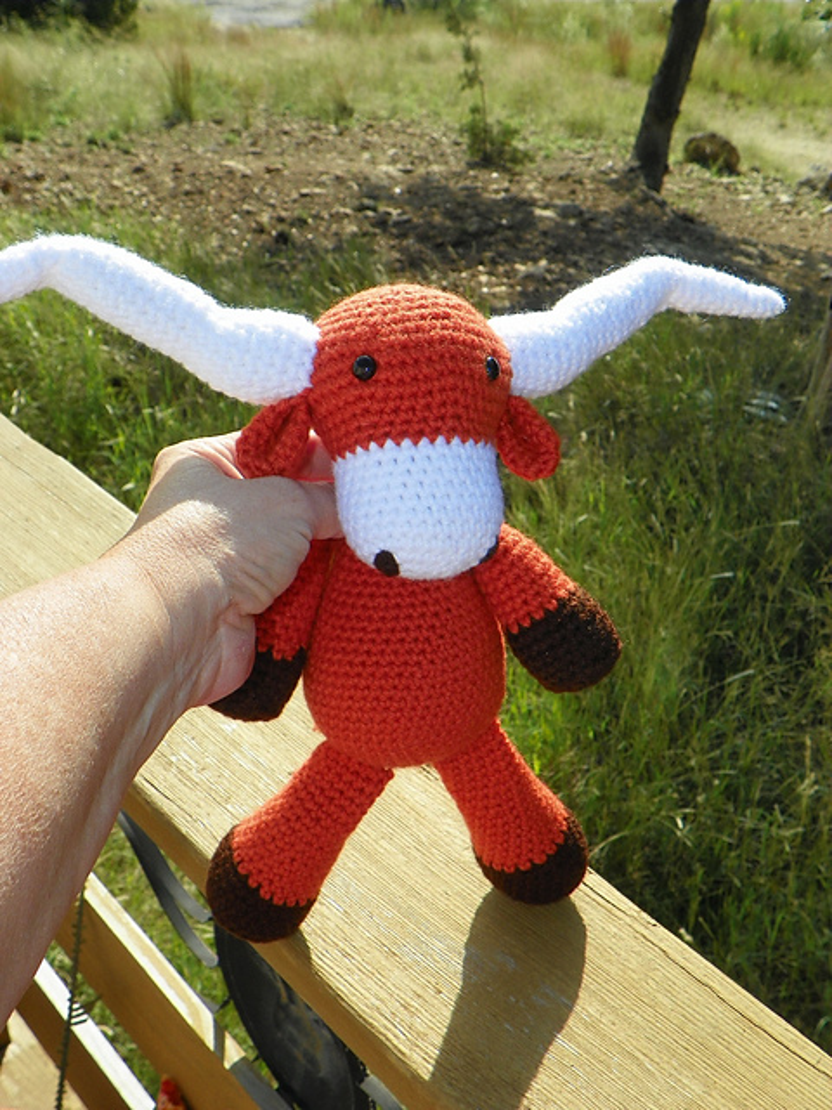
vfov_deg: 45.8
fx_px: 1314
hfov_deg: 35.1
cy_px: 555
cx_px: 416
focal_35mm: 41
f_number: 4.5
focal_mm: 7.3
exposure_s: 1/400
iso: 64
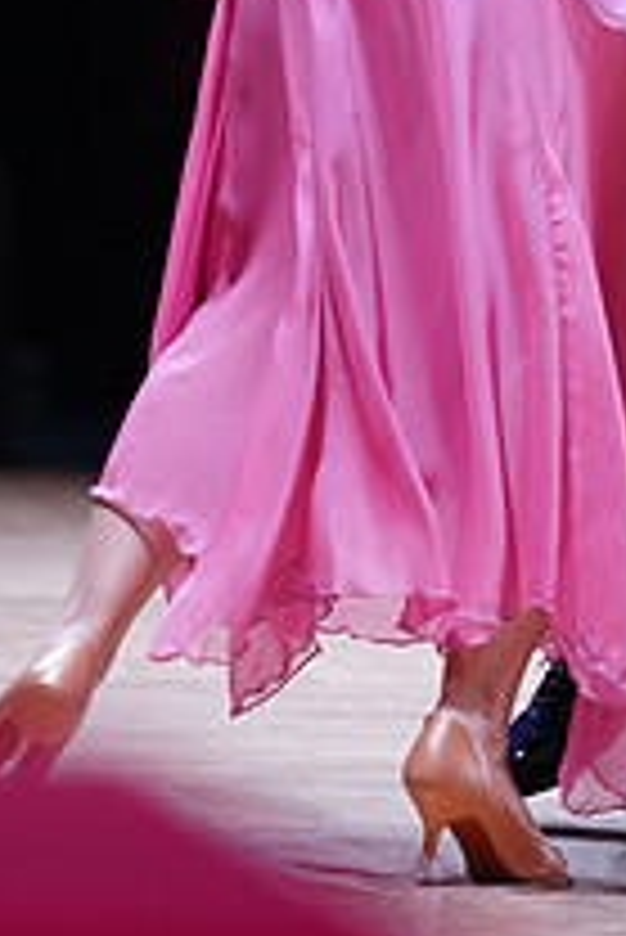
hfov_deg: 3.0
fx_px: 12134
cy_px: -310
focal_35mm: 466
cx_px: 502
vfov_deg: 4.4
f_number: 2.8
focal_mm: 167
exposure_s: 1/500
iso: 1000
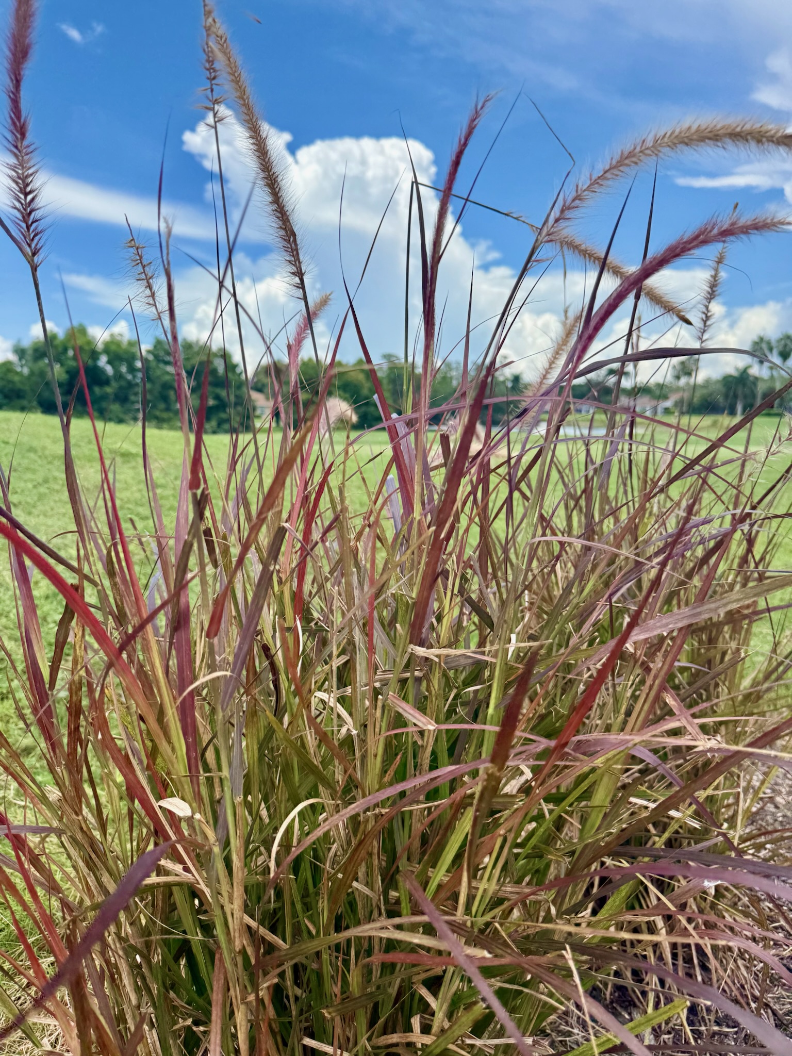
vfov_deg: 71.6
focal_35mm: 24
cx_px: 396
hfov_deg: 56.8
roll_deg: +0.7
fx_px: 732
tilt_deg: -7.5
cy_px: 528
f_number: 1.78
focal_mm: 6.76
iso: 80
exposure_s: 1/3953
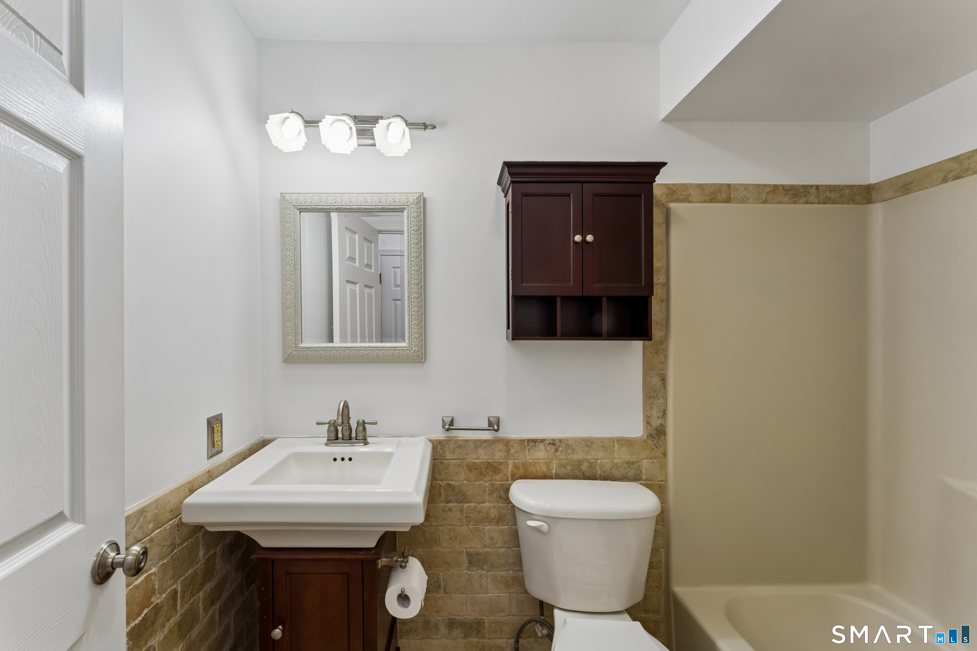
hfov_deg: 104.3
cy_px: 326
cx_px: 488
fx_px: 380
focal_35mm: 14
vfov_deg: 81.2
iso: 400
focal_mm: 14
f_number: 13
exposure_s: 1/13
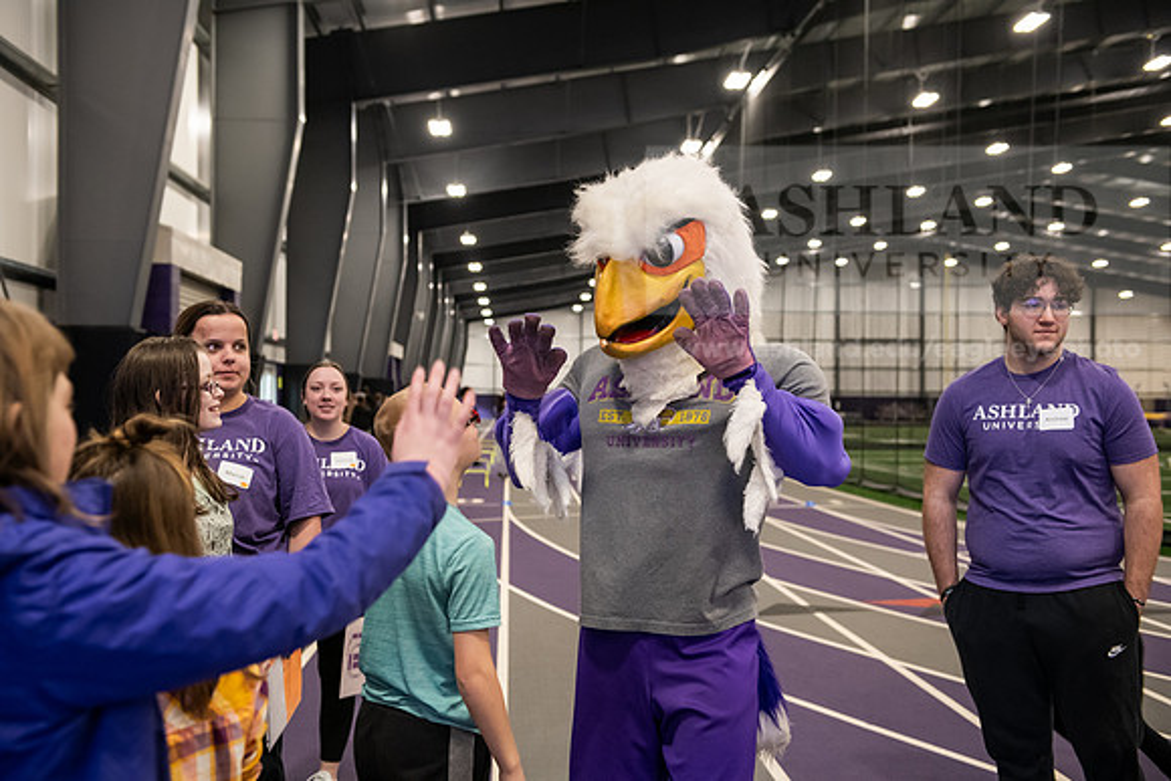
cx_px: 586
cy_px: 390
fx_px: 1431
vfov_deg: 30.5
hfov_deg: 44.5
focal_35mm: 44
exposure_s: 1/200
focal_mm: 44
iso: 2500
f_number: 3.5
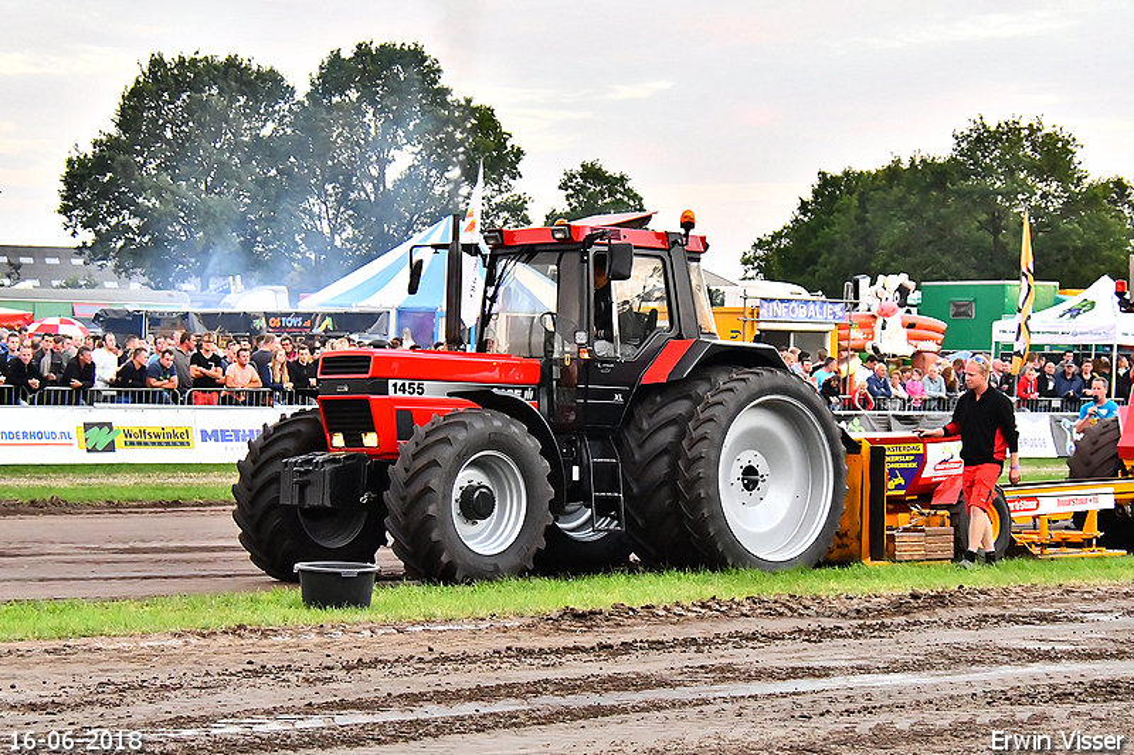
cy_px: 378
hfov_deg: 20.0
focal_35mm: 102
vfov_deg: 13.4
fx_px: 3212
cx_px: 567
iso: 4000
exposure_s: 1/500
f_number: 5.6
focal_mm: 68
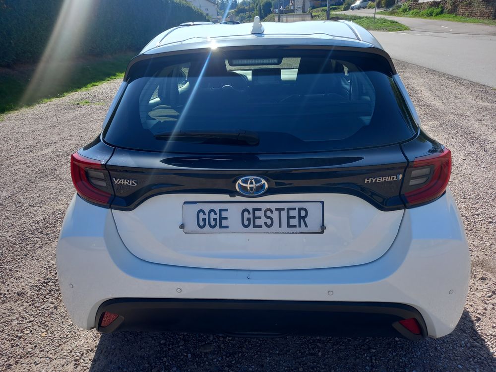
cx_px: 248
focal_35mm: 25
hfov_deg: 69.4
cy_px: 186
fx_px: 358
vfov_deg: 54.9
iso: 25
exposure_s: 1/298
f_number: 2
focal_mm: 4.6
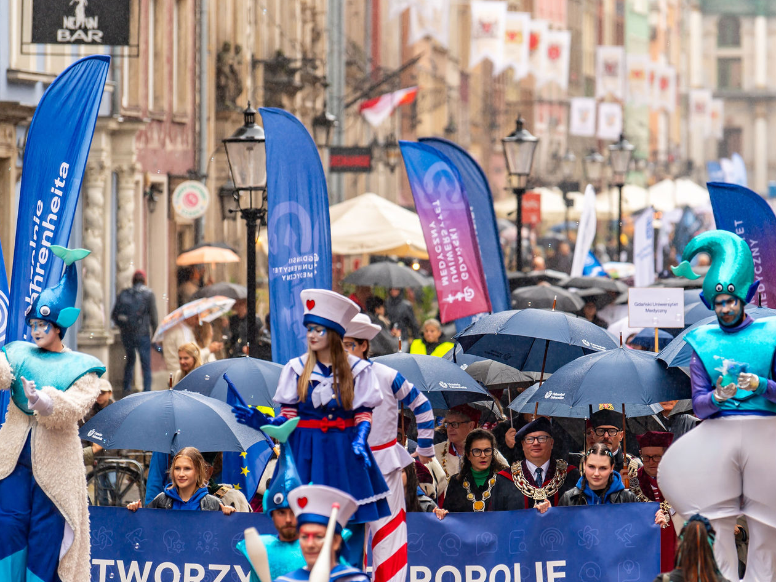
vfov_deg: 5.9
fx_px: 5695
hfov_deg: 7.8
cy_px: 342
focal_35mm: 254
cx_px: 460
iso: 180
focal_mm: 160
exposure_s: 1/400
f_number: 2.8
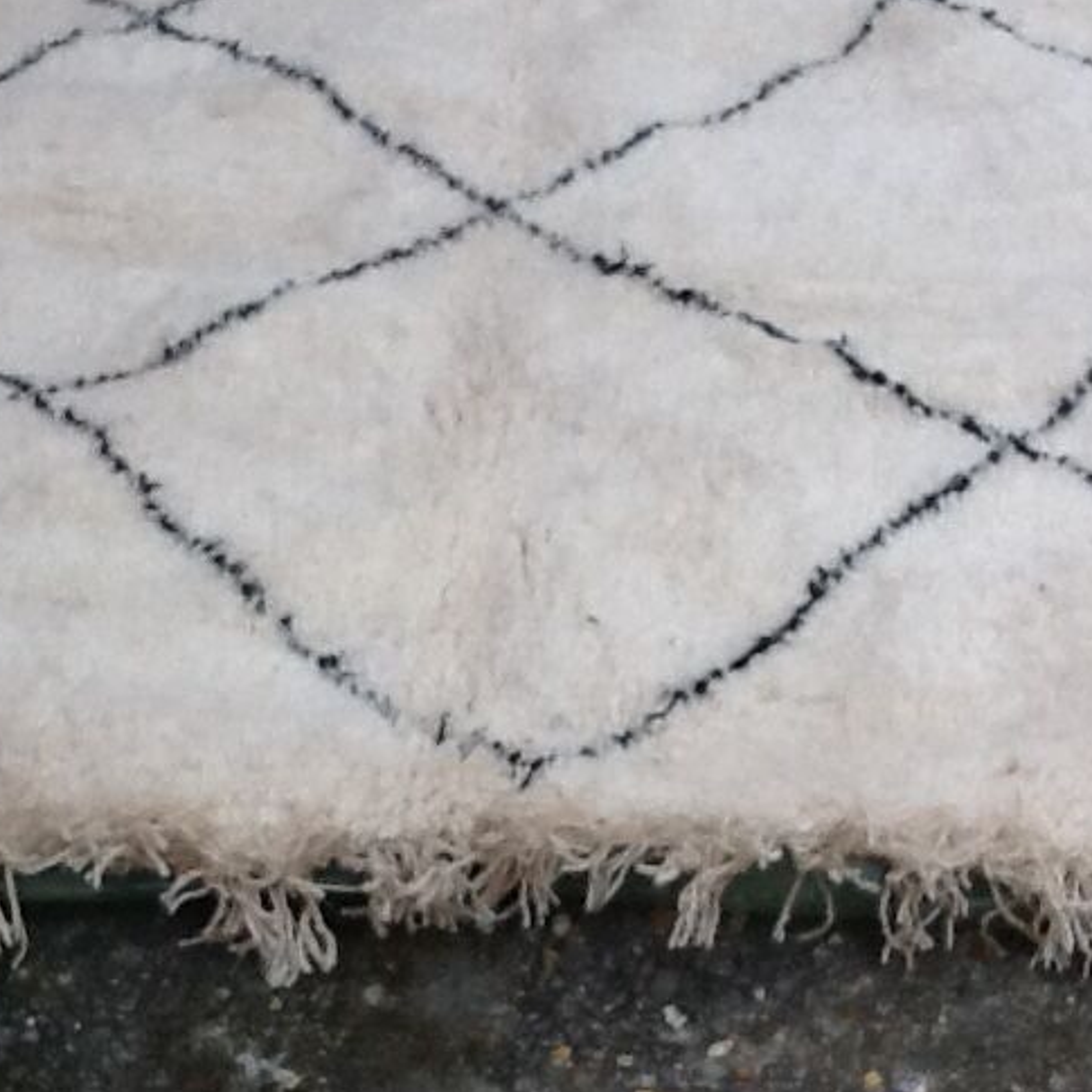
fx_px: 2748
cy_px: 655
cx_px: 507
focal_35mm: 77
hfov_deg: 22.5
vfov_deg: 22.4
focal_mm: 2.03
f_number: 2.4
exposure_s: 1/393
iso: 40
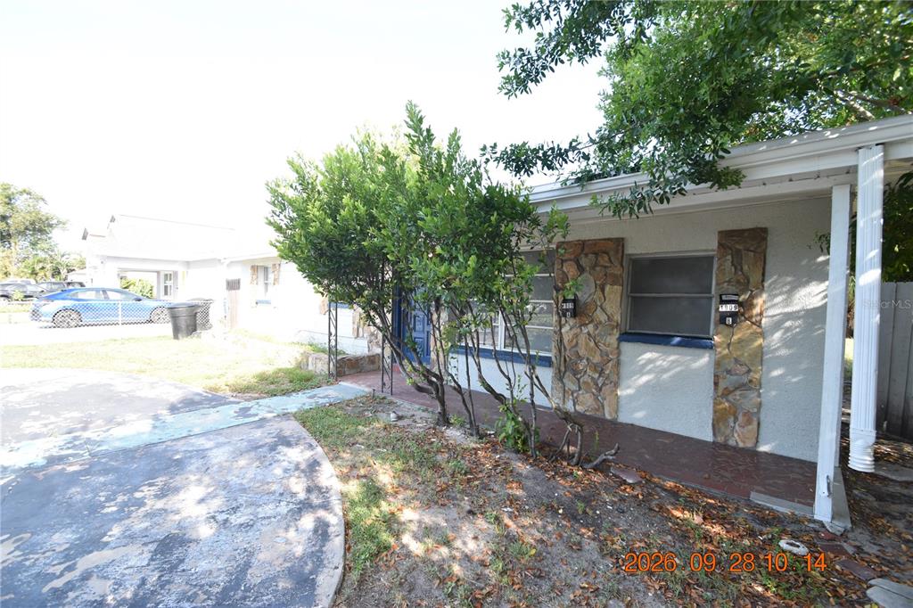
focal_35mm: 15
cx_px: 456
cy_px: 304
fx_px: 380
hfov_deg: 100.4
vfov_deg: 77.3
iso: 400
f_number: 6.7
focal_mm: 10
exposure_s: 1/180
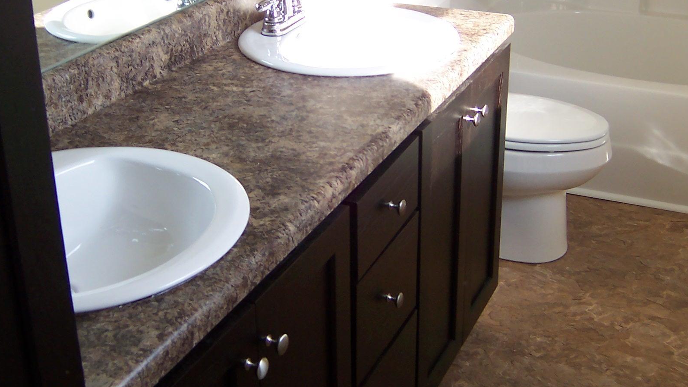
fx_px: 912
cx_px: 353
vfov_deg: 23.8
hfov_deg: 41.3
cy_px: 104
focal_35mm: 50
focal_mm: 5.6
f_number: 2.8
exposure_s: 1/90
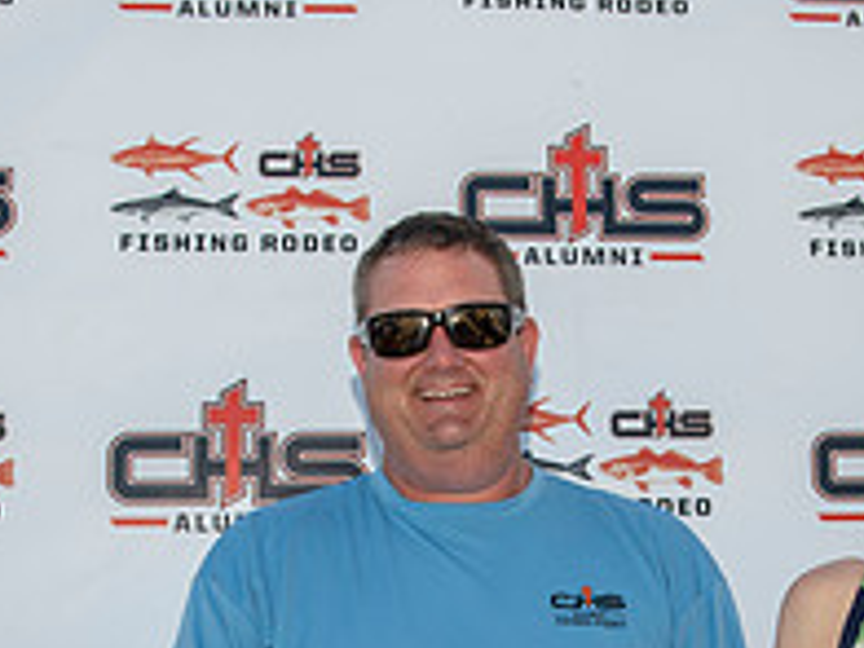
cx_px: 507
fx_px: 2196
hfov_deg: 22.2
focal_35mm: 88
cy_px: 736
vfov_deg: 16.2
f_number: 5
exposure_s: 1/200
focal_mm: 31
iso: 50
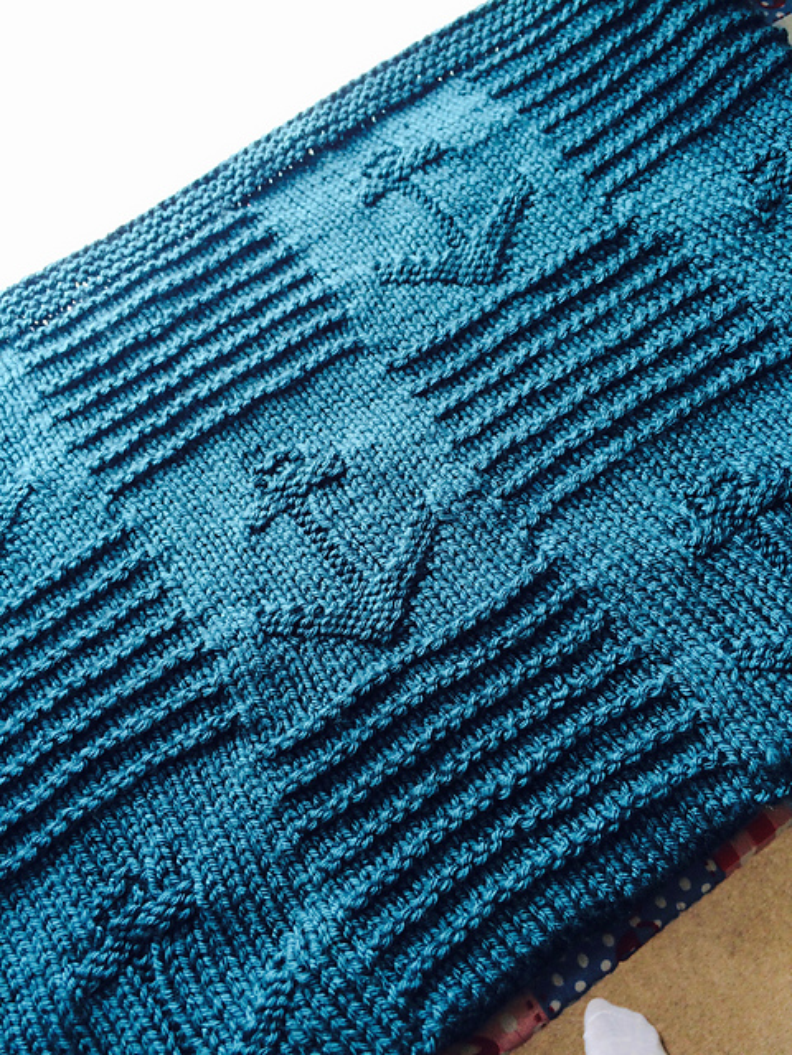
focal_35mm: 29
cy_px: 528
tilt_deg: -66.3
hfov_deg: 48.2
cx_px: 396
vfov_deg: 61.7
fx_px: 885
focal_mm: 4.15
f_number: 2.2
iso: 64
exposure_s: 1/100
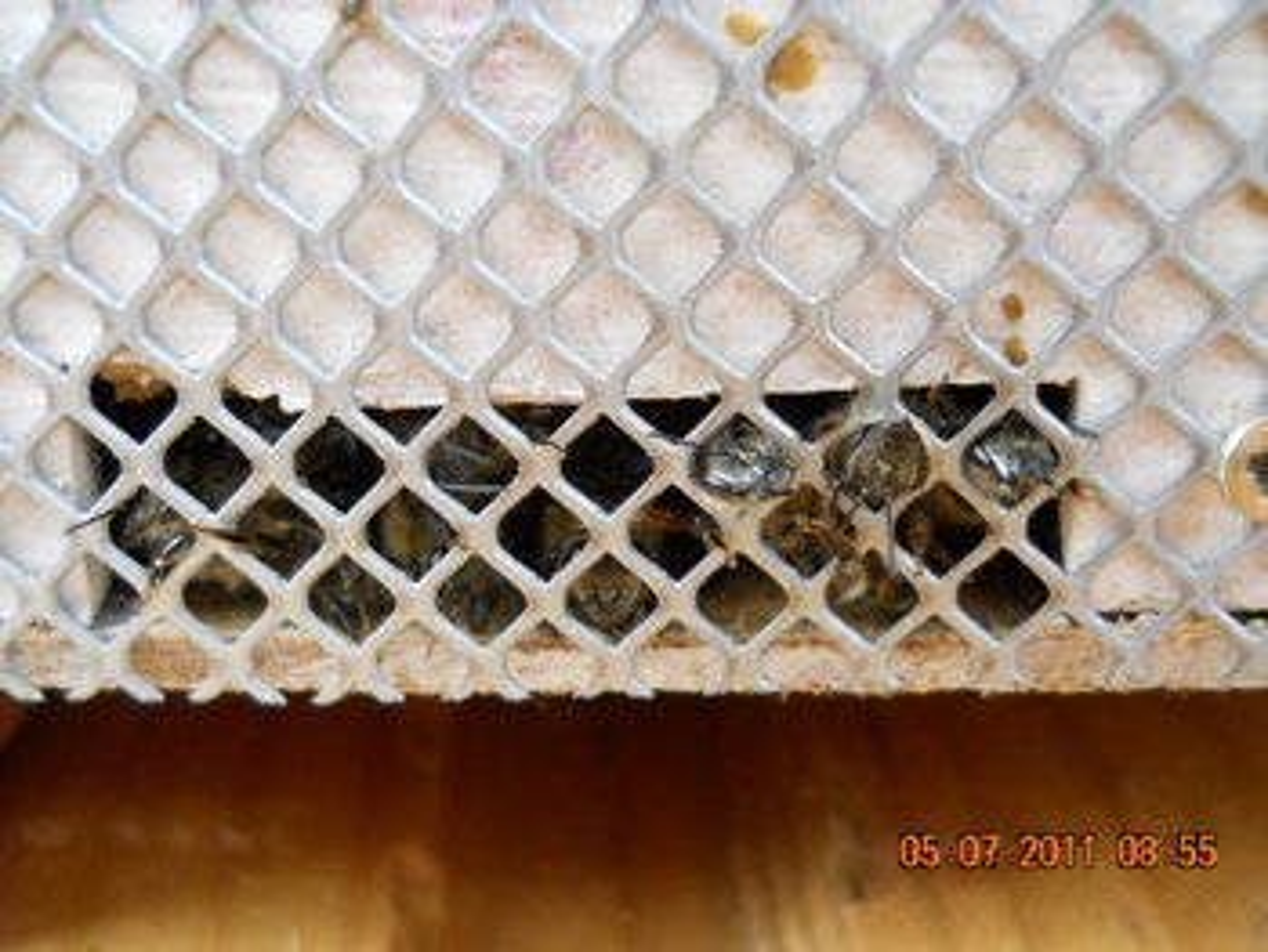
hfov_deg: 45.7
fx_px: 1503
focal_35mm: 41
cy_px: 476
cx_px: 634
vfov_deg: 35.2
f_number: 3.1
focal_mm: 6.72
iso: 400
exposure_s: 1/60
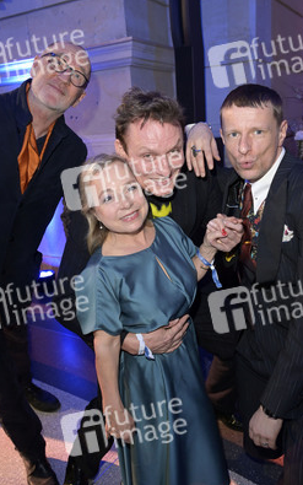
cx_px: 159
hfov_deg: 39.4
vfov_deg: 59.6
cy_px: 243
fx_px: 423
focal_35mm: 32
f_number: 5.6
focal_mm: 31
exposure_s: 1/50
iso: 2500
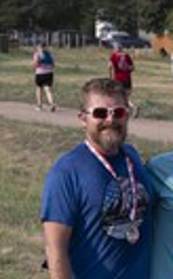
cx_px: 270
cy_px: 329
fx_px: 1485
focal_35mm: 196
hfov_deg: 6.6
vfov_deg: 10.5
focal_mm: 46
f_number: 5.6
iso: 110
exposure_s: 1/250
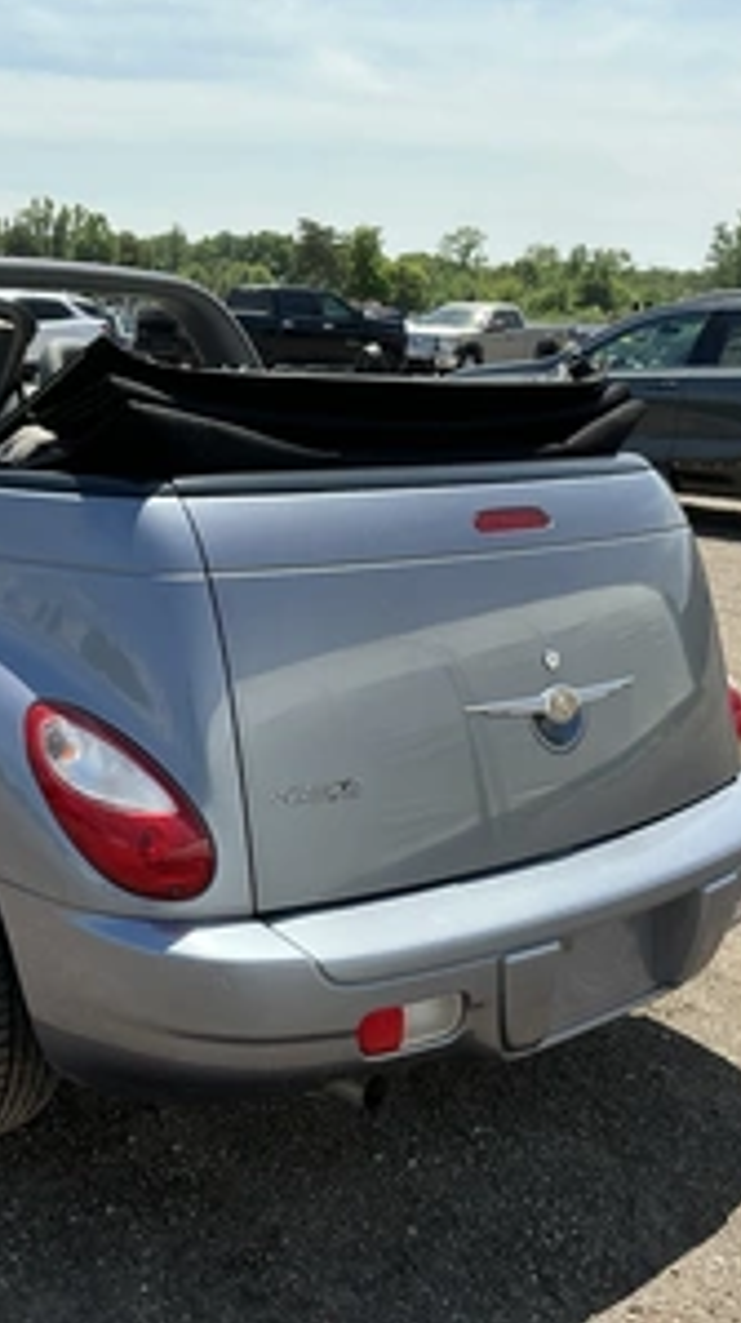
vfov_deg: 49.4
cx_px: 62
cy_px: 662
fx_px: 1436
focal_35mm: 41
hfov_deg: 27.8
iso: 25
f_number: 1.8
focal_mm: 3
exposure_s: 1/1168
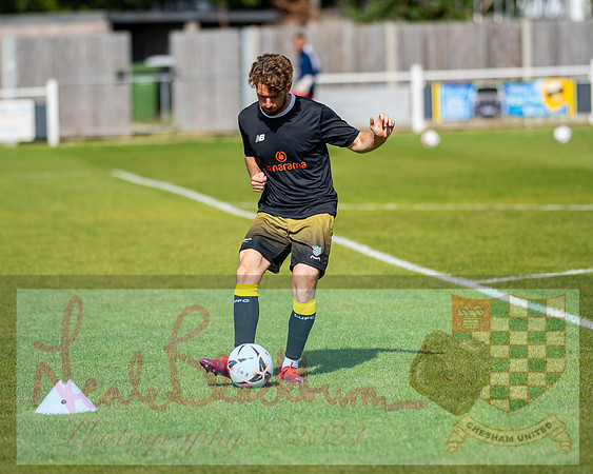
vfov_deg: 6.6
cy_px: 240
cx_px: 280
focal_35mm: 236
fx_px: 4139
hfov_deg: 8.2
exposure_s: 1/3200
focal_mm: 135
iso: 50
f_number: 1.9
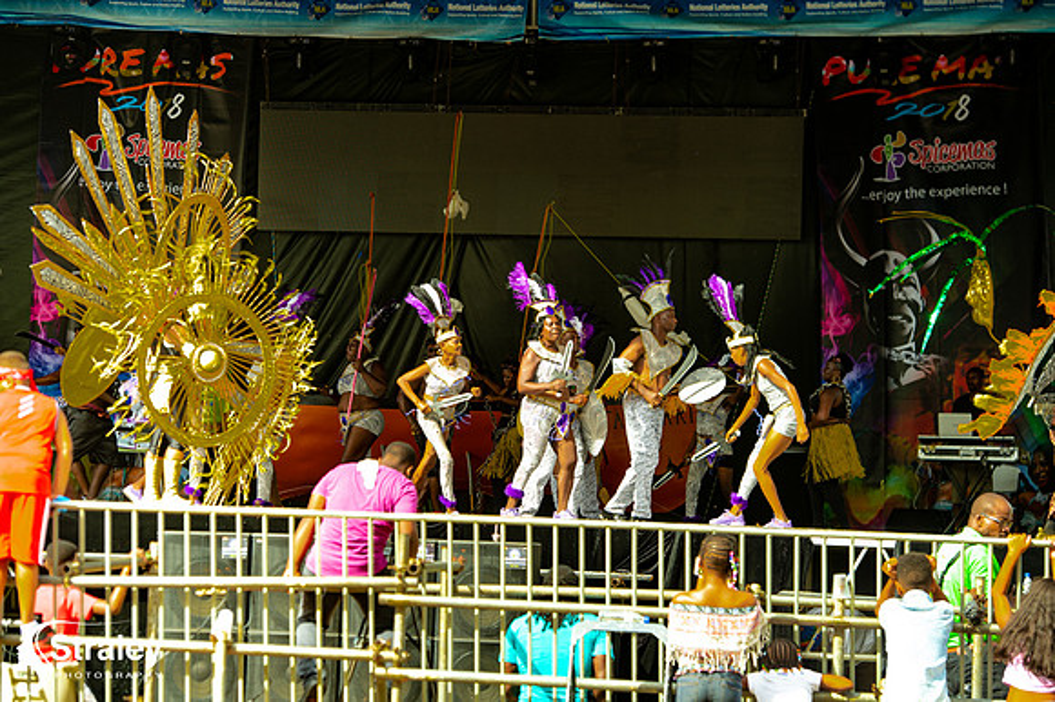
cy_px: 351
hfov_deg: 17.7
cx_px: 528
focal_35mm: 116
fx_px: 3397
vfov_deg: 11.8
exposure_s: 1/200
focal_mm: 116
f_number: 5.6
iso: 160
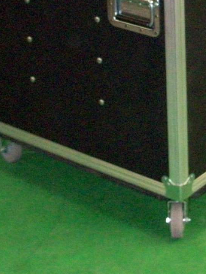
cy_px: -94
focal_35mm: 119
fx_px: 945
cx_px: 224
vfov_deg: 15.6
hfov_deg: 12.2
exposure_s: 1/32.6
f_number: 3.2
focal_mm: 7.1
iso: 320
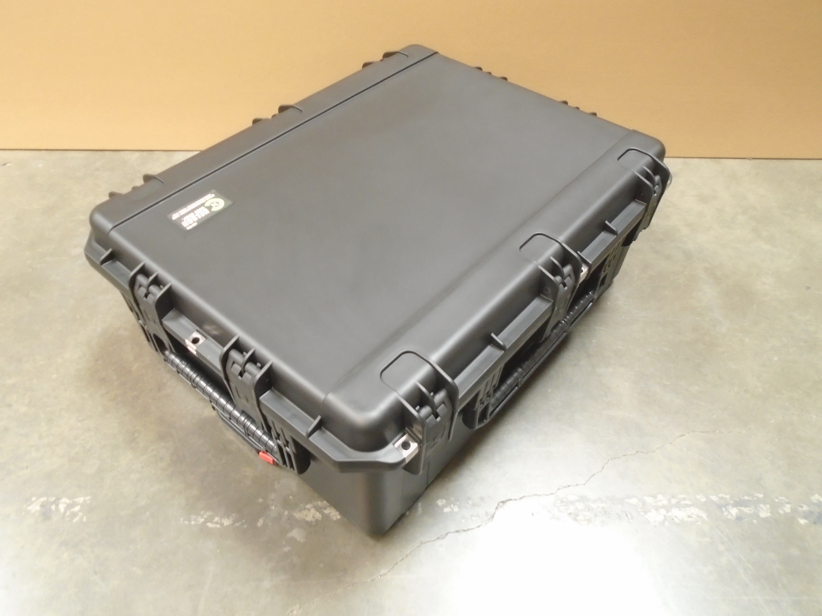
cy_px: 308
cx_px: 411
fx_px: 617
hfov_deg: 67.3
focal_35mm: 26
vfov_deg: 53.1
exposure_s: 1/6
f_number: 3.2
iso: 400
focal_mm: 4.6
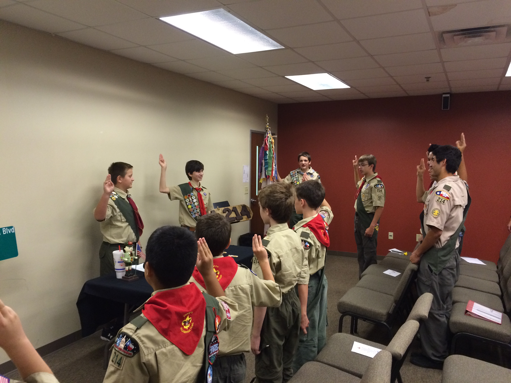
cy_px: 192
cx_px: 256
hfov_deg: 61.7
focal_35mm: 29
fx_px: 428
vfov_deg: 48.2
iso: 160
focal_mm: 4.15
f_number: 2.2
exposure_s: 1/30
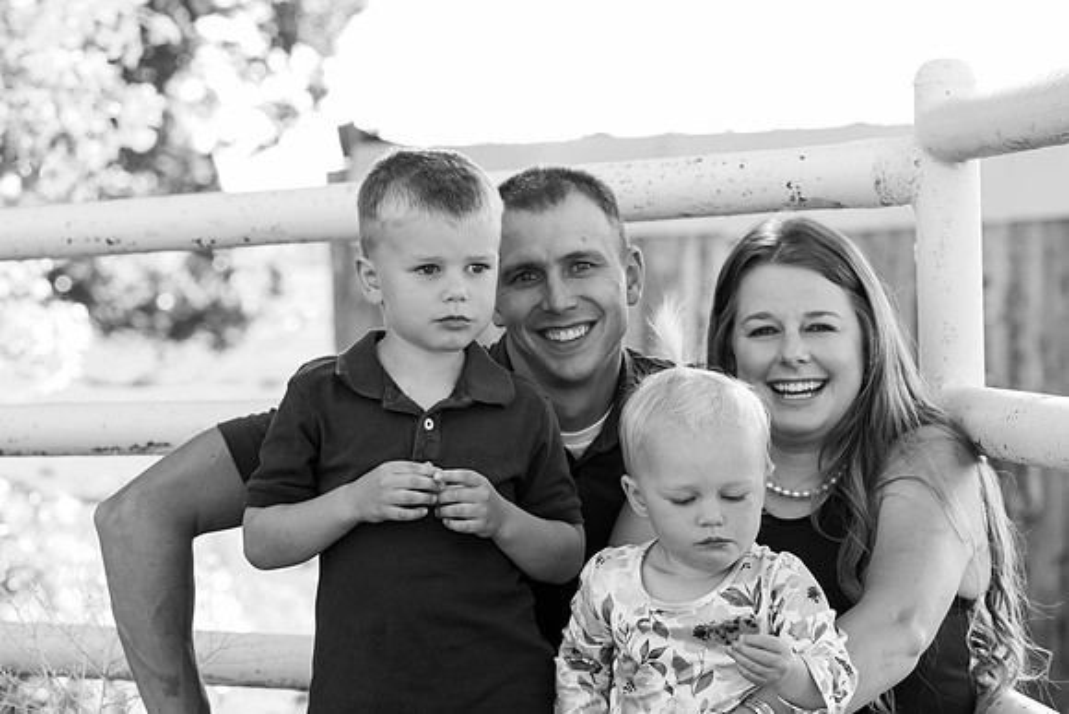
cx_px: 534
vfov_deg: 11.0
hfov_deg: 16.4
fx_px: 3712
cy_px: 357
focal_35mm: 125
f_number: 7.1
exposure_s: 1/125
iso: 800
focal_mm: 125
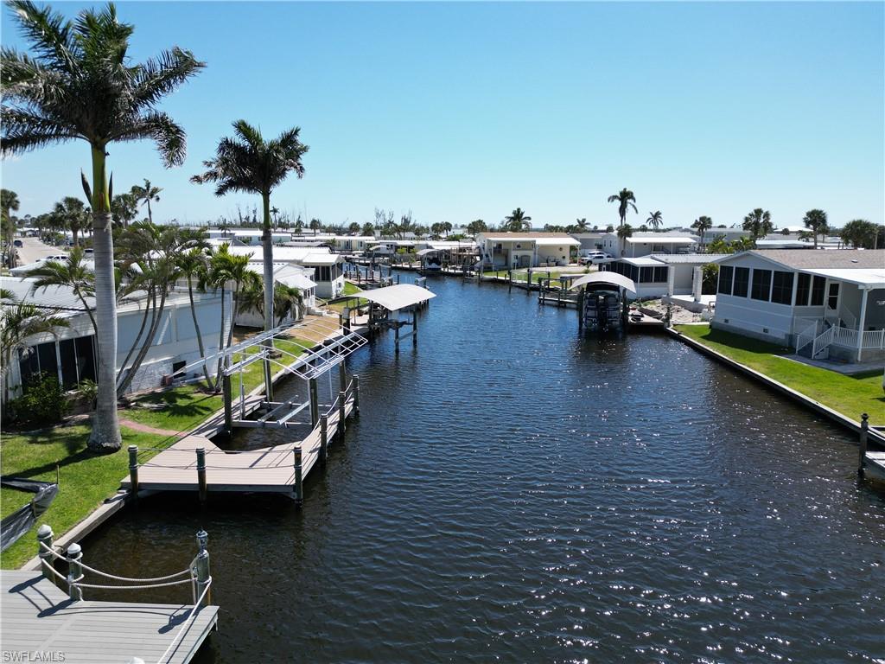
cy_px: 332
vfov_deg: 56.8
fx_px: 614
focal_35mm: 24
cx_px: 442
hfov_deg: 71.6
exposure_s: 1/3200
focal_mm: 6.72
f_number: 1.7
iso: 120
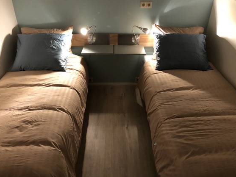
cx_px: 120
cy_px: 89
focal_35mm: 30
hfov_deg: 60.0
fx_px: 205
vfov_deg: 46.8
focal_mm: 3.99
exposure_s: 1/33
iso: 640
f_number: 1.8
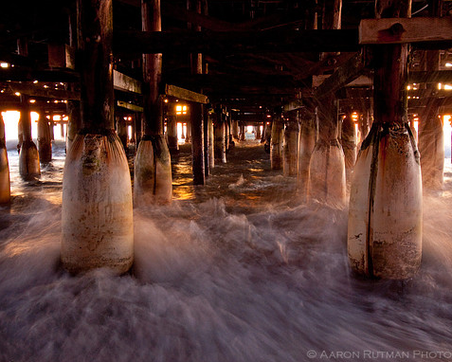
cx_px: 236
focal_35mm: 41
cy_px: 181
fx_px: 549
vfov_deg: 36.5
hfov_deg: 44.8
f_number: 4
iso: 200
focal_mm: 24
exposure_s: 1
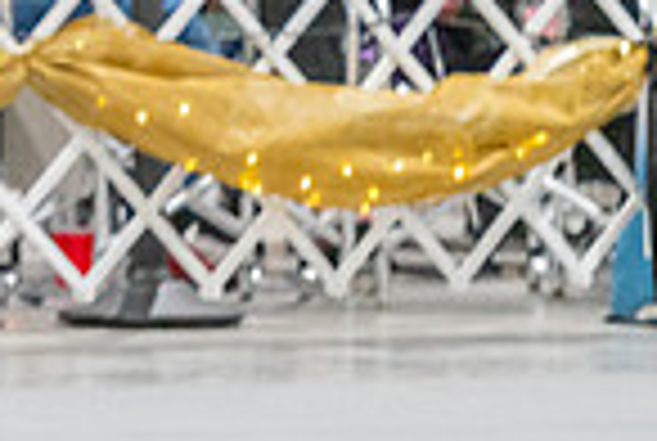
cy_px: 20
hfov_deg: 2.6
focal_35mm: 793
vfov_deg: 1.7
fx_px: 14502
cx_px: -594
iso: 6400
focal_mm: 200
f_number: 2.8
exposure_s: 1/250
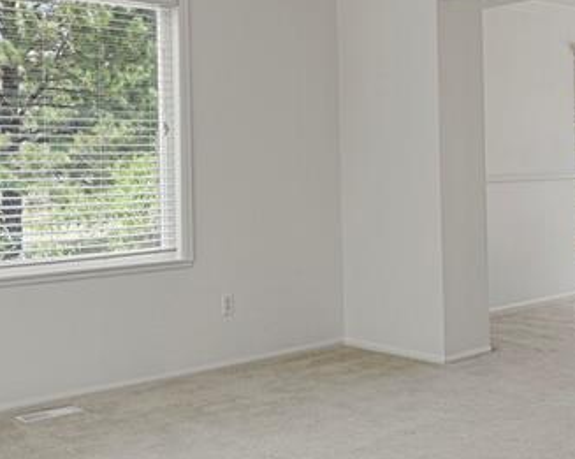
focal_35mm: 50
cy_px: 162
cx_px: 306
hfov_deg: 37.4
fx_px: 850
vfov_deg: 30.0
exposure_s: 1/10
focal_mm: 17
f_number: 6.3
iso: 250
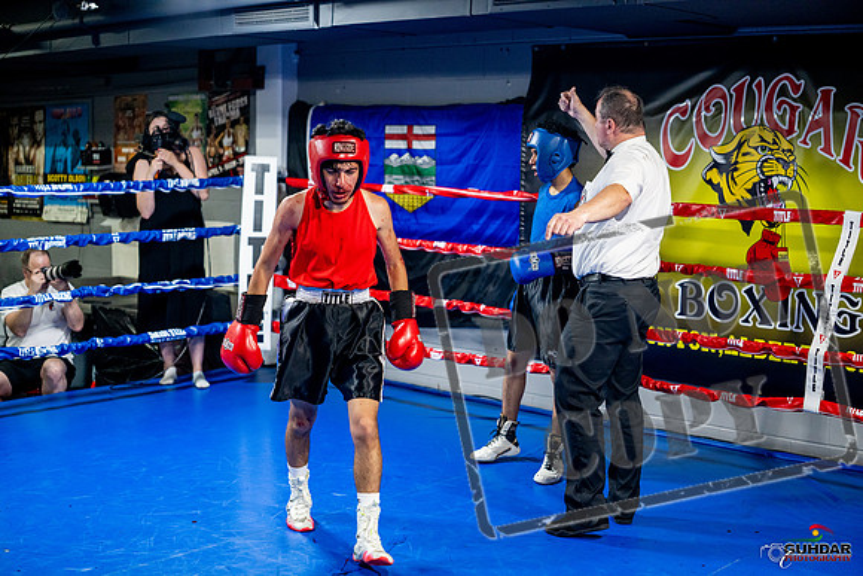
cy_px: 288
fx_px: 1199
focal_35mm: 50
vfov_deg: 27.0
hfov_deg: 39.6
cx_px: 432
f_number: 2
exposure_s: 1/800
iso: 4000
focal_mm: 50
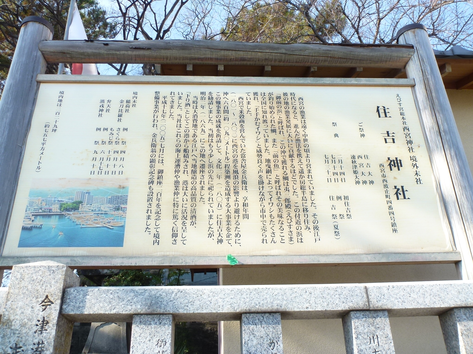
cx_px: 236
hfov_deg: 60.0
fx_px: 410
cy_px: 177
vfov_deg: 46.8
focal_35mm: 30
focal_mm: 5.4
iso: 100
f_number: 4
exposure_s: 1/200
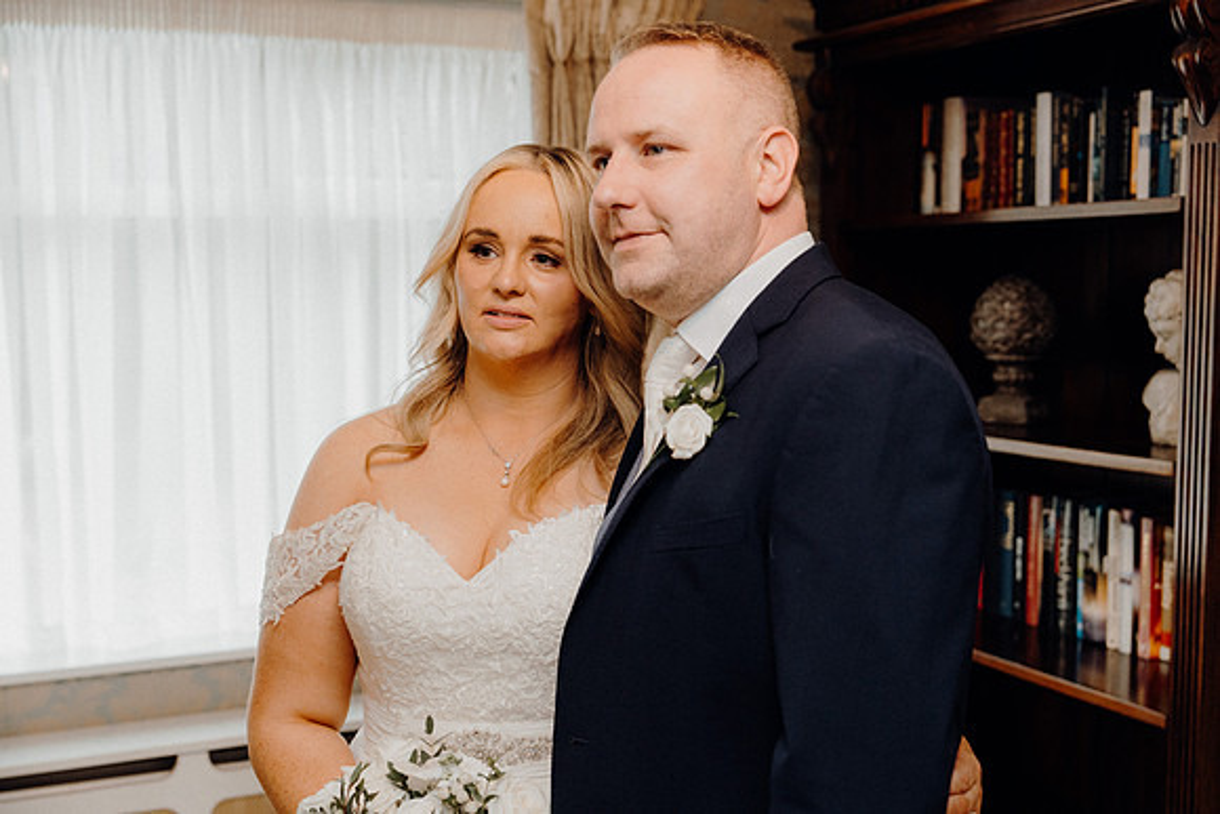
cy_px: 407
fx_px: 1525
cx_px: 610
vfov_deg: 29.9
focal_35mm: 45
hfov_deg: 43.6
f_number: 3.5
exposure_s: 1/160
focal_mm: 45
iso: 1600
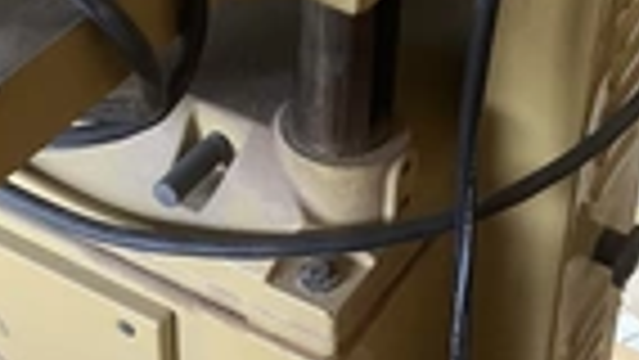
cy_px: 45
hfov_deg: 24.7
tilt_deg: -38.3
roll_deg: -4.7
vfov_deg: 14.0
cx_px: 396
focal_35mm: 86
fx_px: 1458
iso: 250
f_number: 1.8
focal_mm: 3.99
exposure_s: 1/60
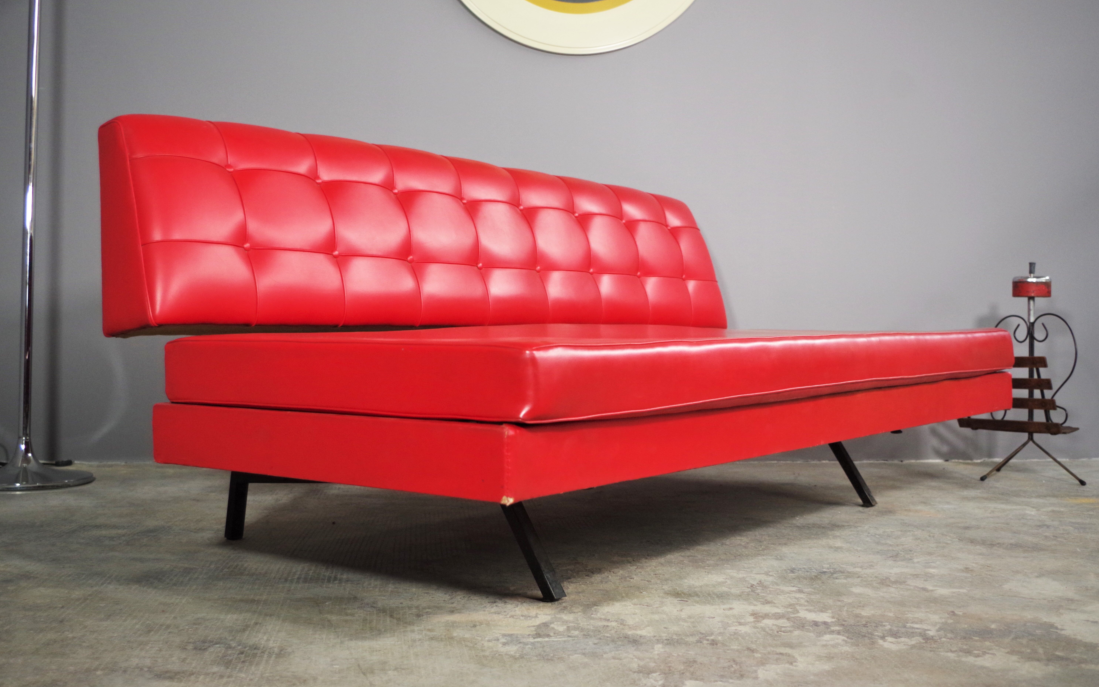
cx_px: 548
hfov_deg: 49.3
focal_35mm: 40
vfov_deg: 32.0
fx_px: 1198
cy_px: 327
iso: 800
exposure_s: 1/60
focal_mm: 26.25
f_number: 4
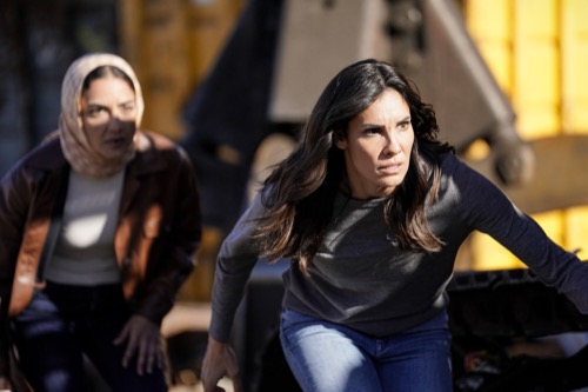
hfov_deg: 10.3
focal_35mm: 200
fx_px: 3265
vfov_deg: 6.9
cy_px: 196
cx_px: 294
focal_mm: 200
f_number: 2.8
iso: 500
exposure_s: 1/6400
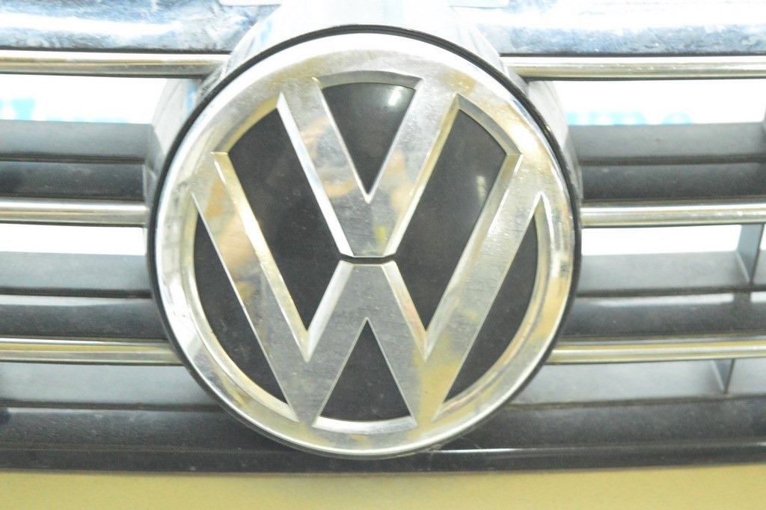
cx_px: 383
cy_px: 255
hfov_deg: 24.6
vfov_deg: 16.5
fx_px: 1754
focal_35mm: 82
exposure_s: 1/30
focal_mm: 55
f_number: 5.6
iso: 6400
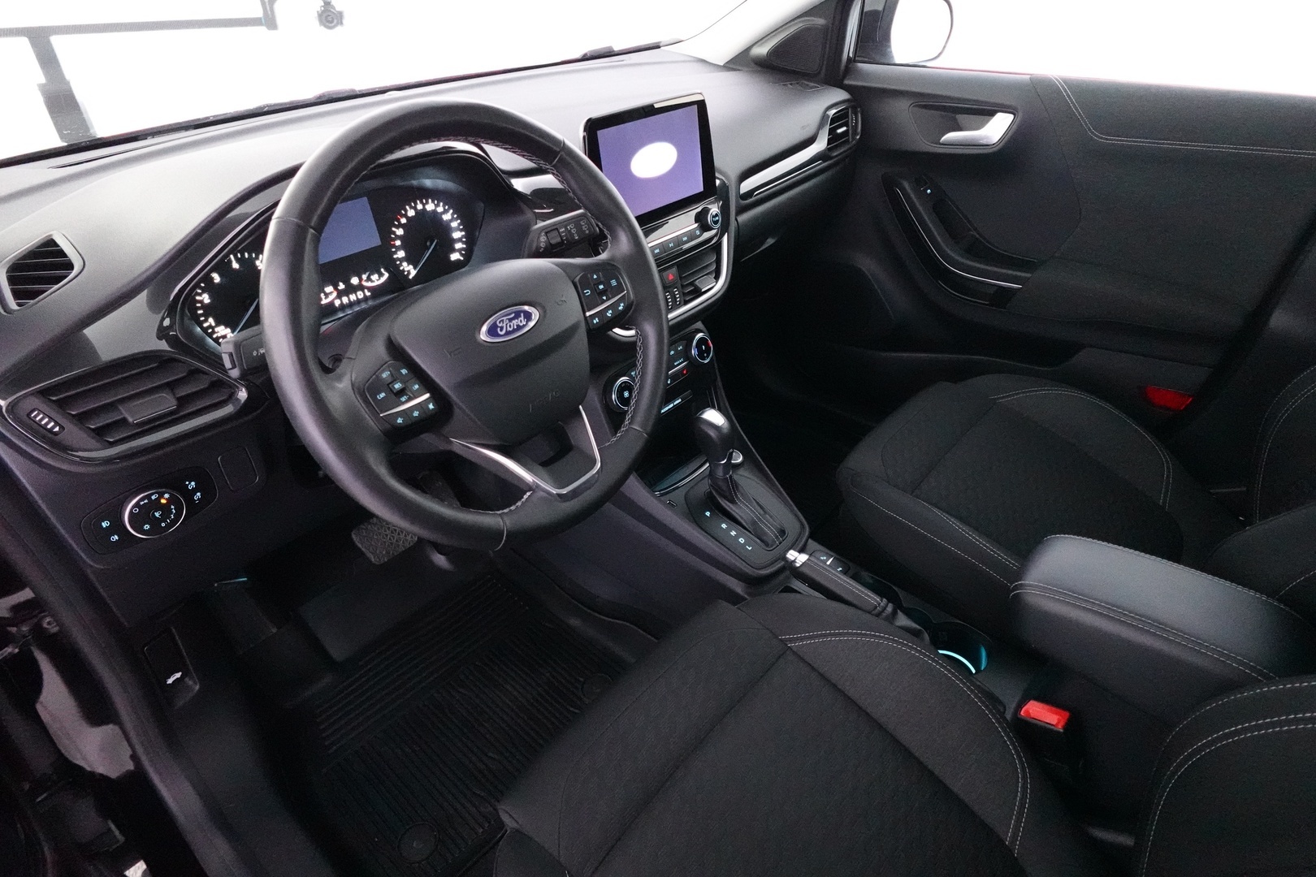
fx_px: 731
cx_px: 658
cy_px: 438
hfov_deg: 84.0
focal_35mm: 20
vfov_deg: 61.9
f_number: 2
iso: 6400
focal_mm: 7.6
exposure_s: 1/80
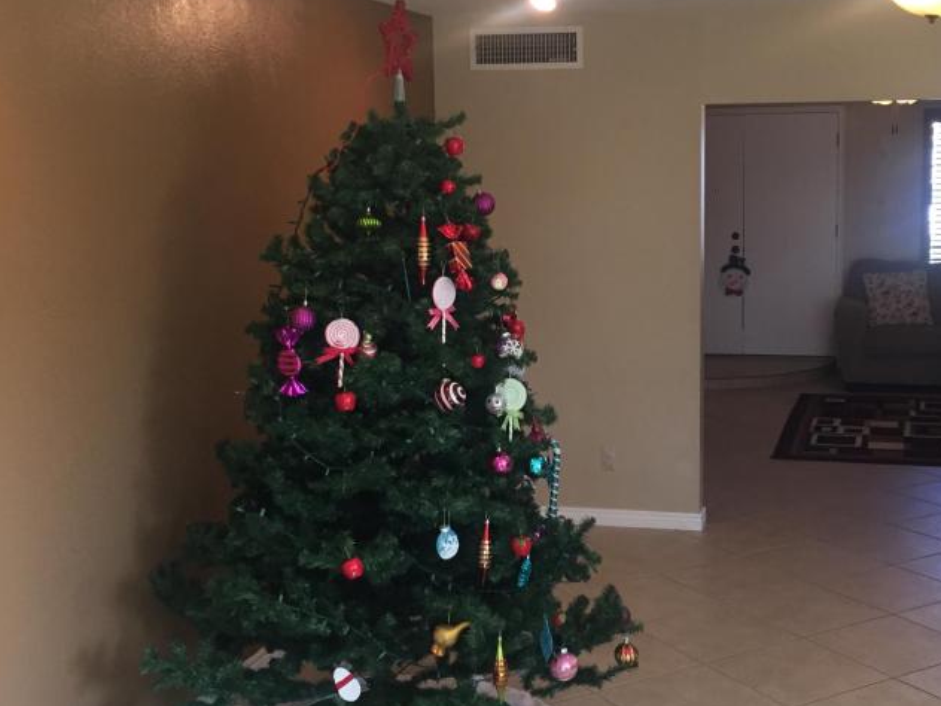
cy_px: 344
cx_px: 591
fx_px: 1278
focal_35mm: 47
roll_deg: +0.6
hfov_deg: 40.1
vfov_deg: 30.9
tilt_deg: -6.8
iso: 50
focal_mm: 4.15
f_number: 2.2
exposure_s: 1/30
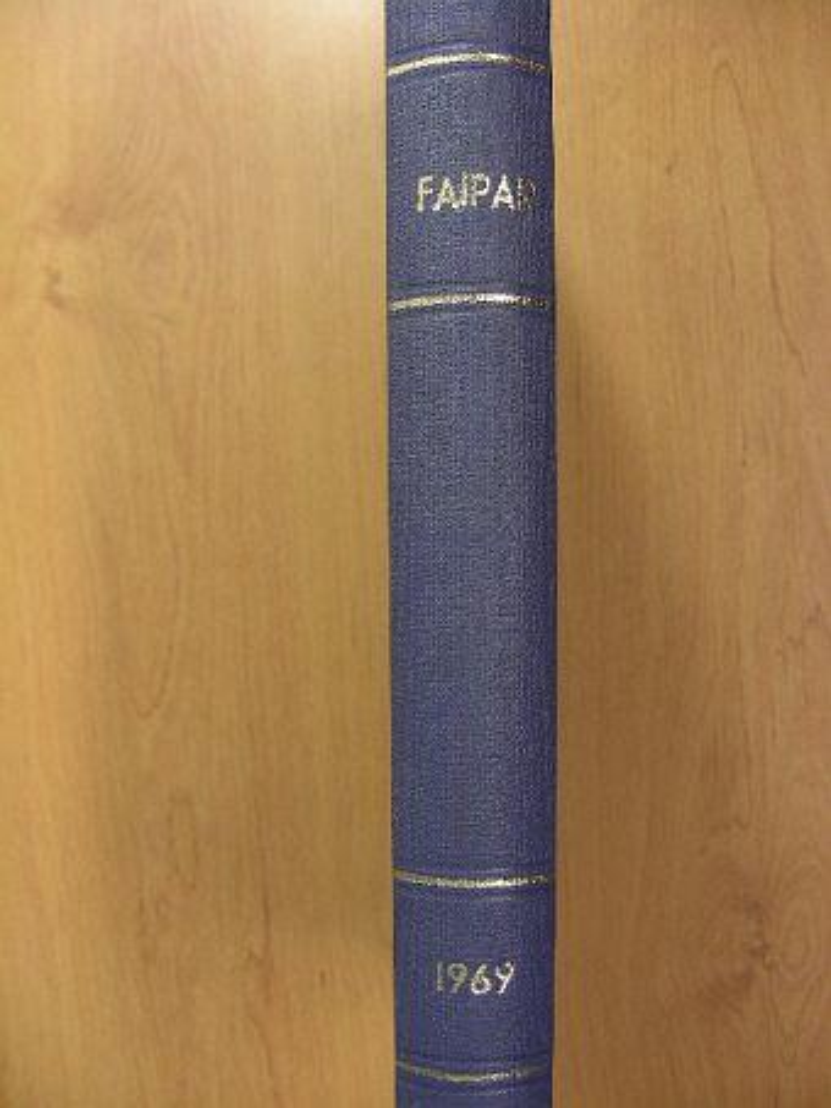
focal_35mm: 38
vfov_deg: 49.0
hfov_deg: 37.7
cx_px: 416
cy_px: 554
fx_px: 1216
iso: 100
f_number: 3.5
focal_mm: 6.3
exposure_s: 1/18.6
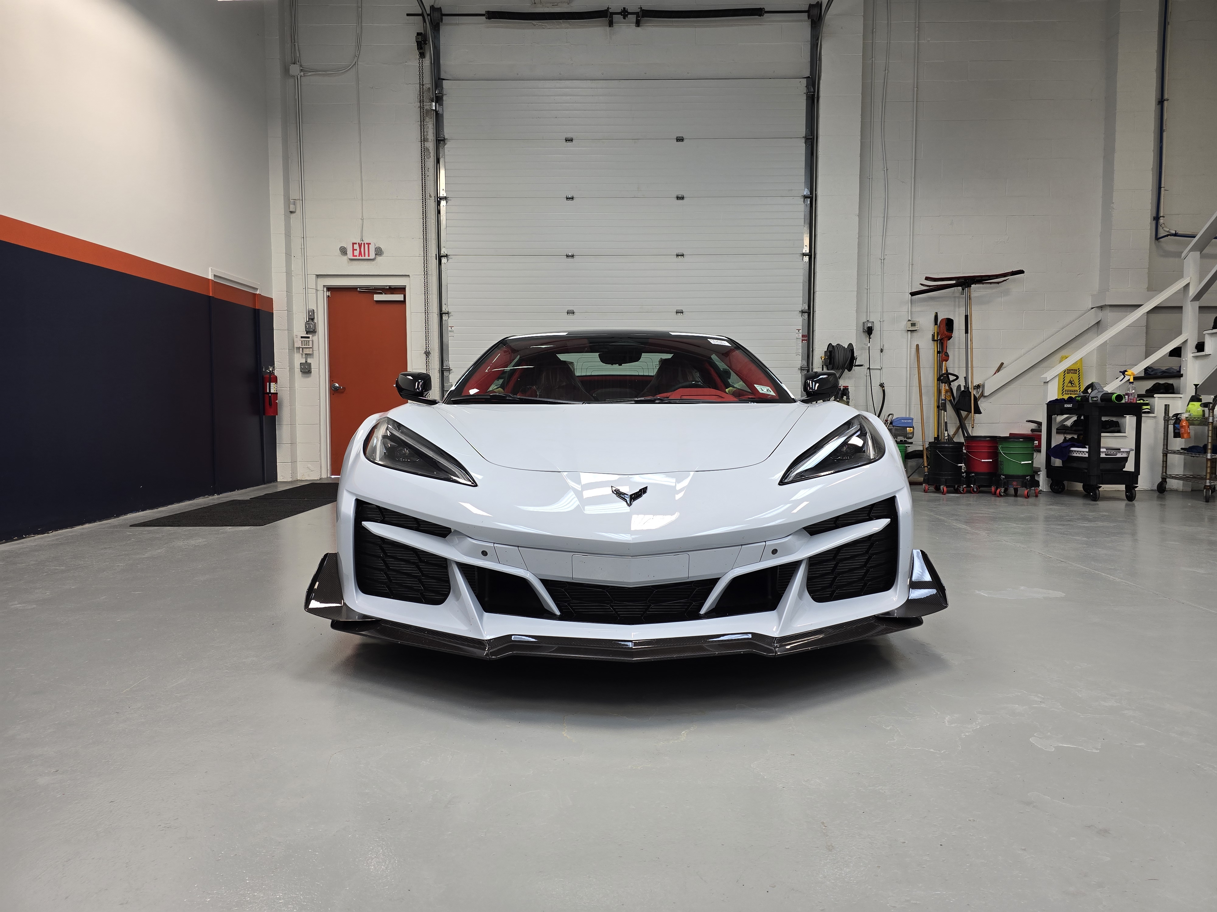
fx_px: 809
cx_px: 608
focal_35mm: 23
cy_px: 456
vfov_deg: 58.9
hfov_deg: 73.9
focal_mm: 6.3
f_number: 1.7
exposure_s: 1/120
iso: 50
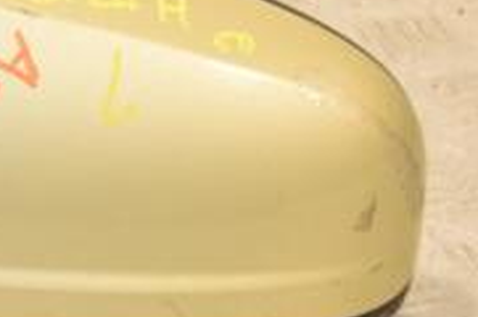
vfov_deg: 5.5
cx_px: -156
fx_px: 3300
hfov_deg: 8.2
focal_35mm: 249
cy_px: 63
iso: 800
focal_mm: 50
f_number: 7.1
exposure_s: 1/200
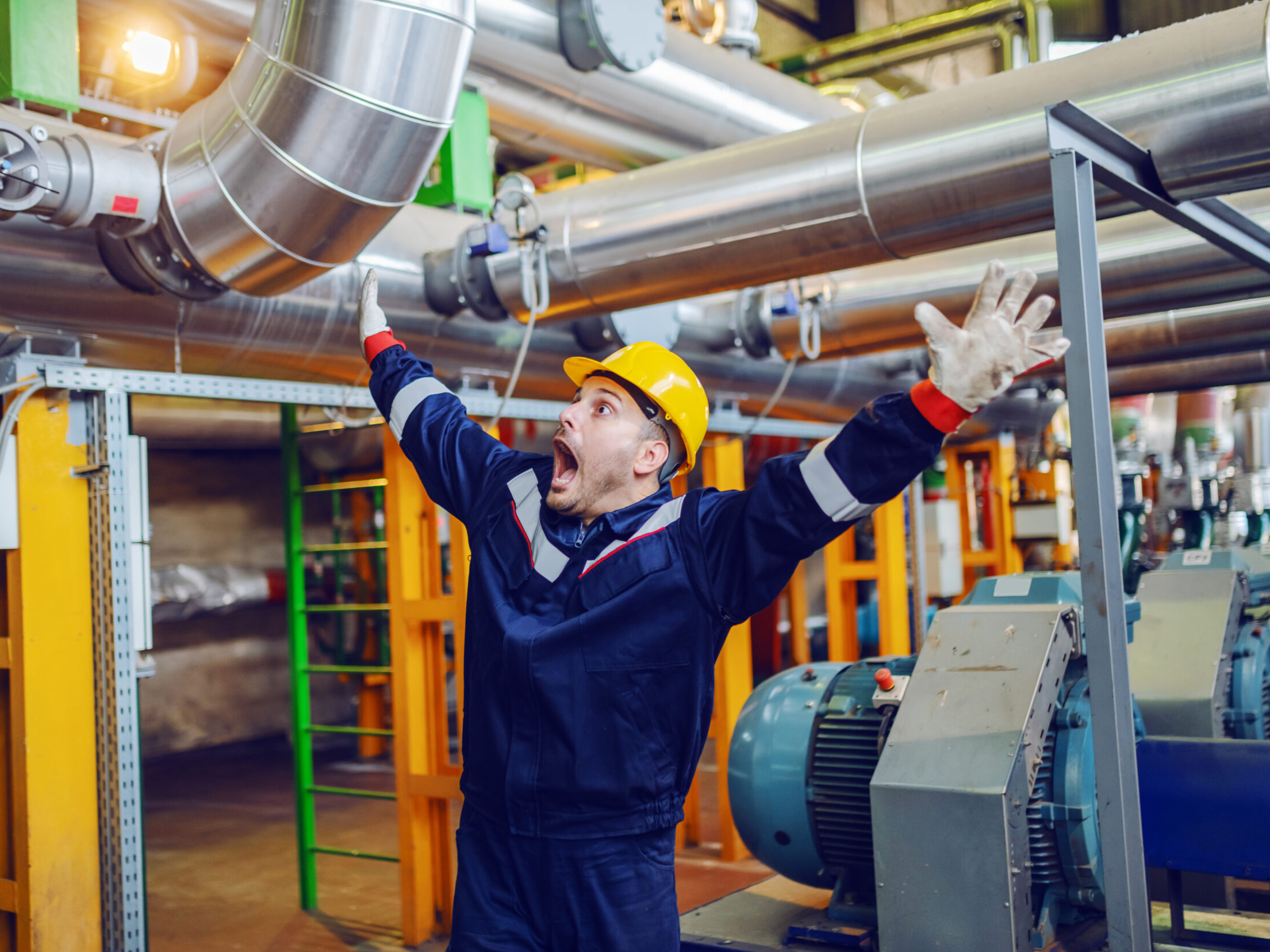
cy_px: 483
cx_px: 605
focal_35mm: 39
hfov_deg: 47.8
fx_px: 1431
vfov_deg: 36.8
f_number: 1.4
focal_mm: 35
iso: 500
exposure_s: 1/250
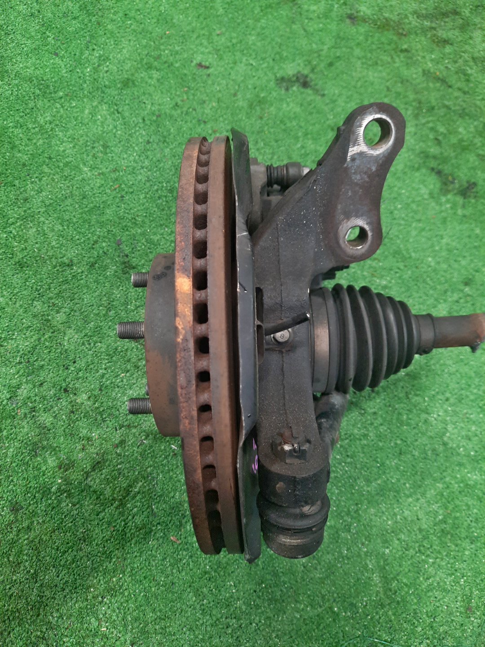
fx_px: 467
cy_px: 324
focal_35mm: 25
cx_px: 242
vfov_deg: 69.4
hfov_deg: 54.9
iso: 349
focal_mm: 4.6
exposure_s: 1/25
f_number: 2
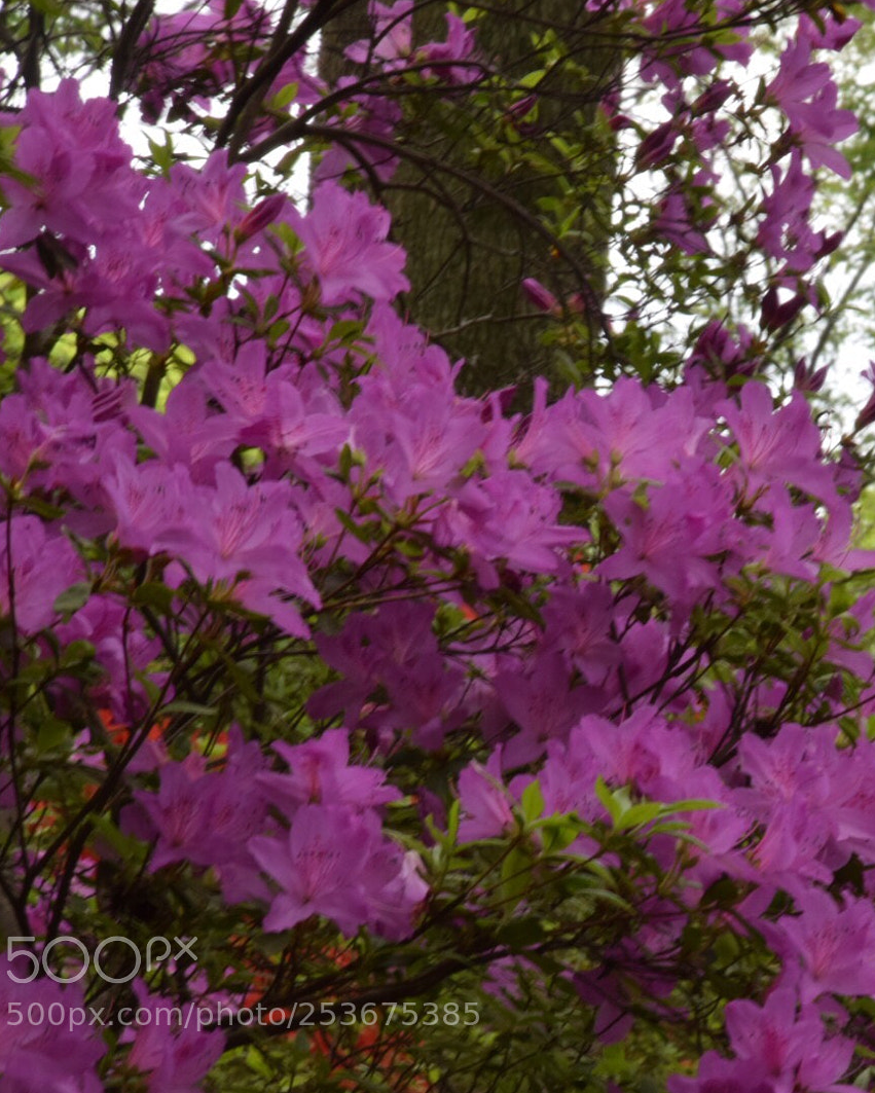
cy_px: 546
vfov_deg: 8.3
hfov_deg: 6.6
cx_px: 765
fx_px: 7539
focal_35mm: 233
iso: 400
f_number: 32
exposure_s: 1/8
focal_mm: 110
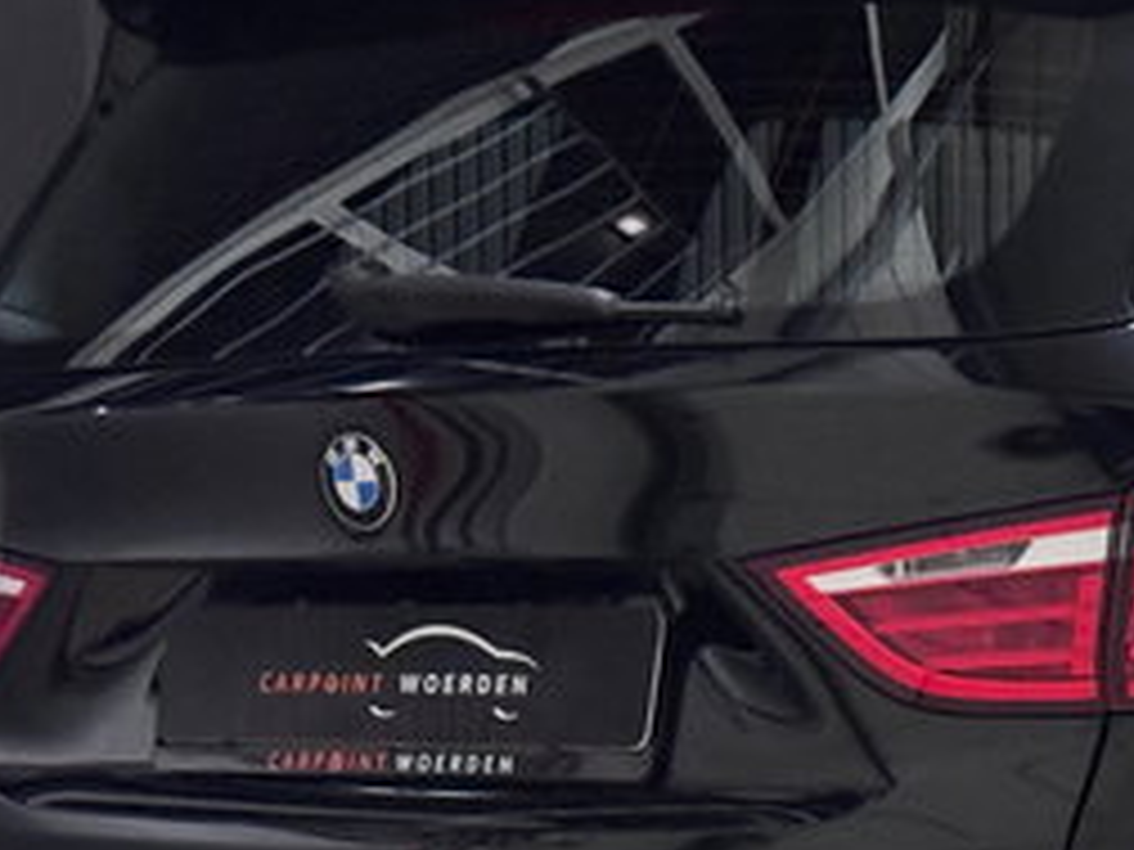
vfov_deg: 10.2
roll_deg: +0.4
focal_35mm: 145
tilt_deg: -2.3
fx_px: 4750
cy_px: 828
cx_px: 1377
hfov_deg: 13.2
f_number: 1.78
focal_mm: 6.76
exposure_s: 1/20
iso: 640
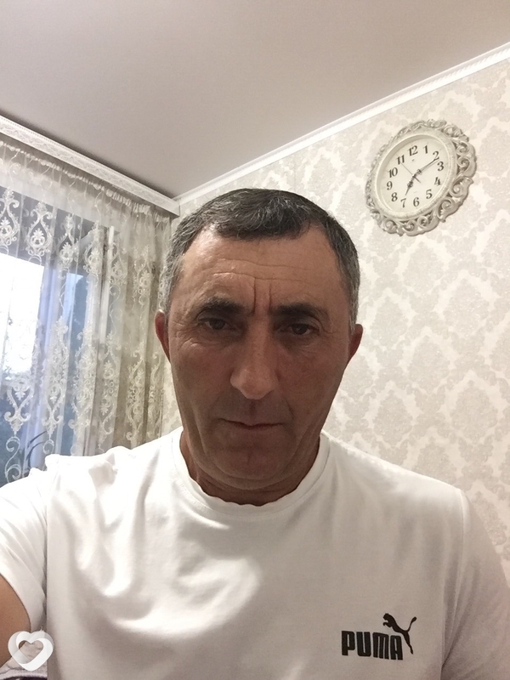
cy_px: 340
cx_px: 255
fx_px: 609
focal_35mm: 31
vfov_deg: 58.4
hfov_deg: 45.4
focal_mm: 2.65
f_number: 2.2
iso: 320
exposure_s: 1/33
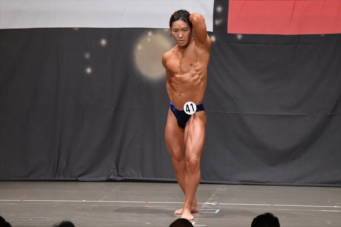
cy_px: 114
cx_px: 170
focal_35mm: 255
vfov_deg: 5.4
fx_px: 2414
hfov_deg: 8.1
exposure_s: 1/400
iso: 6400
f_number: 5.6
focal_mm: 170
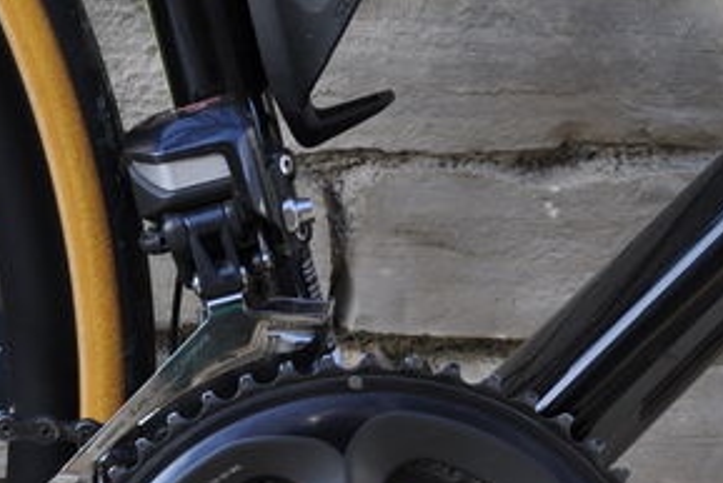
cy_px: 668
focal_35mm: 114
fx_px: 2291
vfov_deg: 11.6
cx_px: -55
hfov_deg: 17.4
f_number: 6.3
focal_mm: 22
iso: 200
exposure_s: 1/160
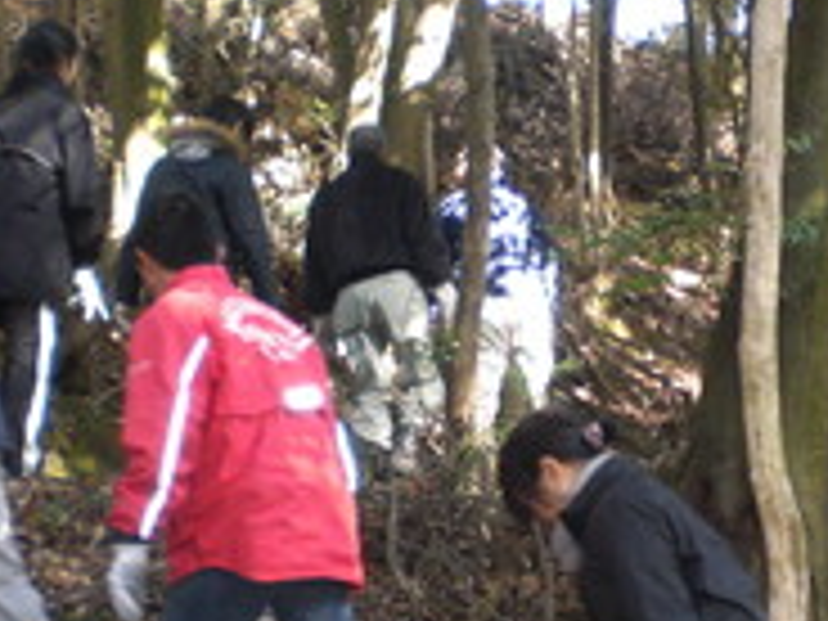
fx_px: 2464
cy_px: 484
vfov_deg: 14.3
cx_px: 572
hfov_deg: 19.0
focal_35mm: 103
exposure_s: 1/60
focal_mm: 6.3
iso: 200
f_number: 3.1
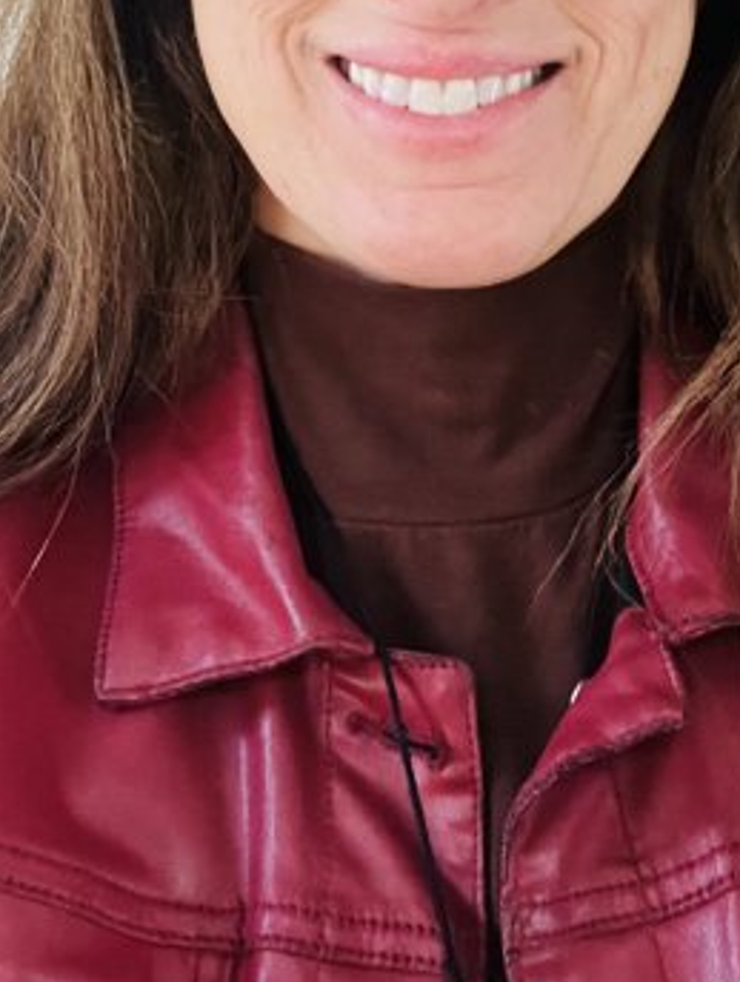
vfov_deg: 31.2
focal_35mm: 58
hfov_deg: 25.3
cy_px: 51
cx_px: 437
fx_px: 1649
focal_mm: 2.71
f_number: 2.2
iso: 400
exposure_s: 1/33
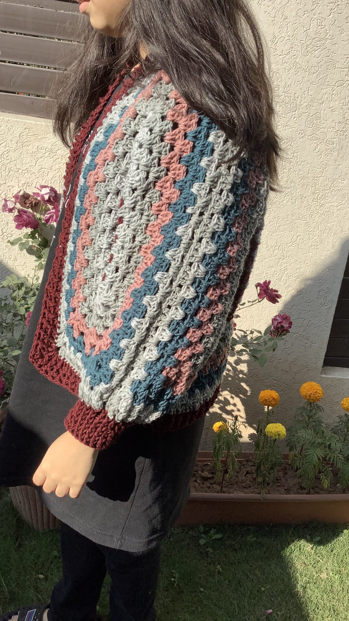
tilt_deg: -21.8
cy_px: 309
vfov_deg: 58.0
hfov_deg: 34.6
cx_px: 190
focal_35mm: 34
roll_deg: -6.2
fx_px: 559
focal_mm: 3.3
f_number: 2.4
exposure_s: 1/806
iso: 25
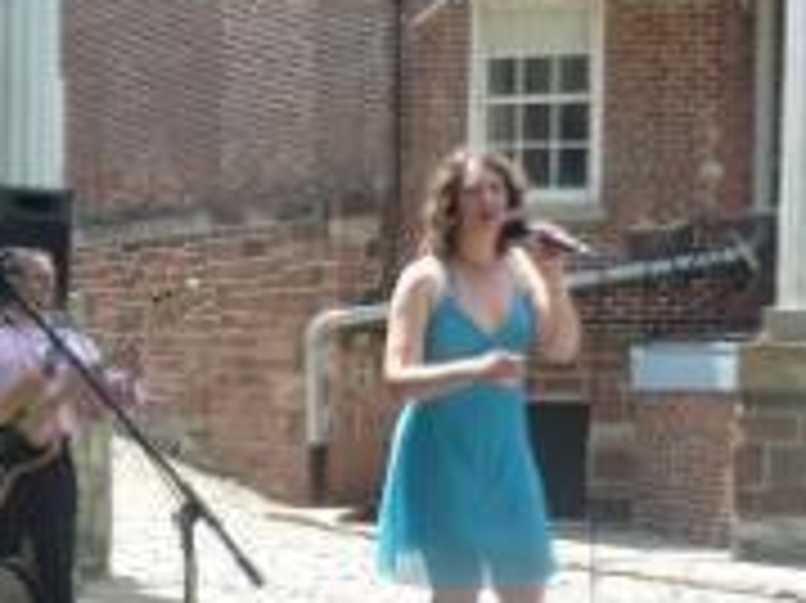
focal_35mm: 105
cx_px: -104
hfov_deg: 18.0
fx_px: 2443
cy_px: 549
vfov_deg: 13.9
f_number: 4
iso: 125
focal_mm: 6.9
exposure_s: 1/160
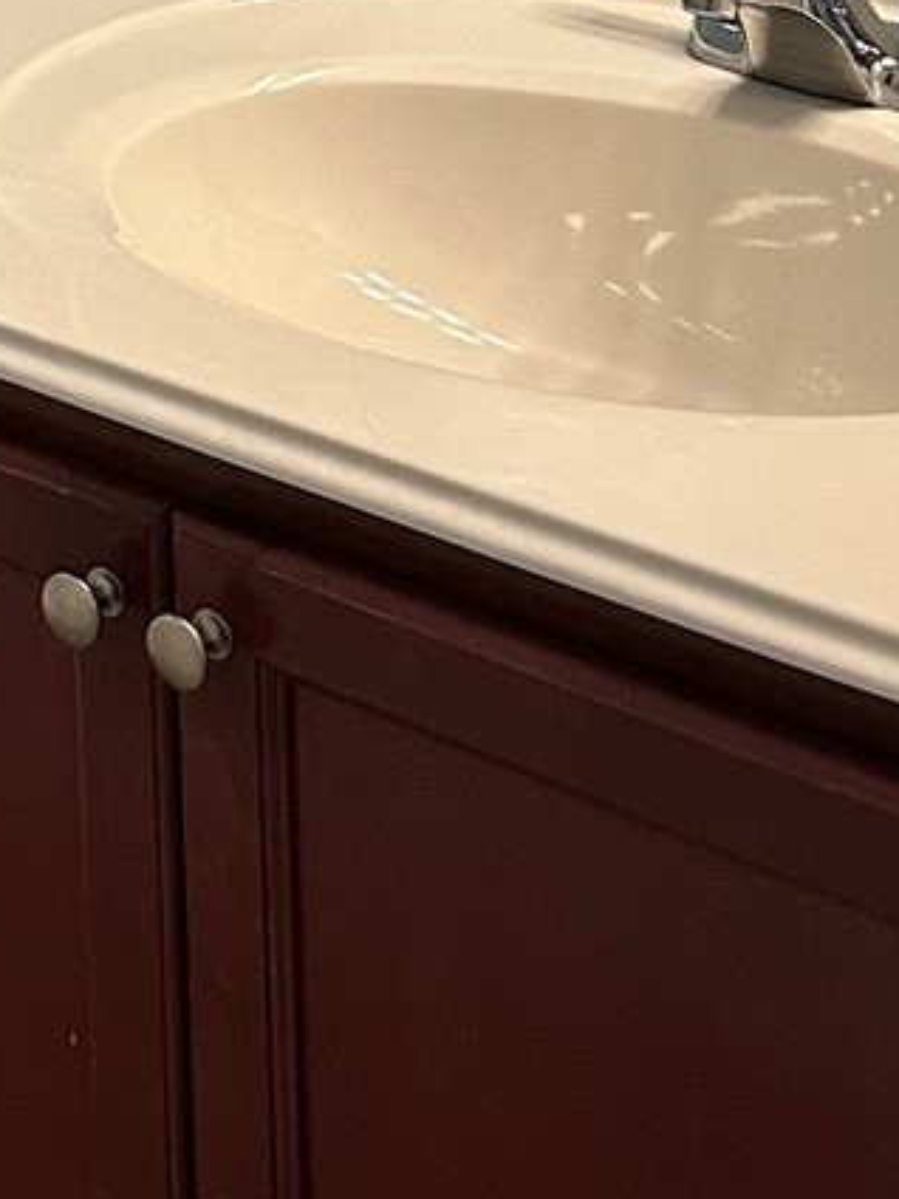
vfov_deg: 15.6
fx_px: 4017
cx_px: -221
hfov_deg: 12.4
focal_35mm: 116
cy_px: -605
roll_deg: +1.4
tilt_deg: -8.7
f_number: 1.78
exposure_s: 1/120
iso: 200
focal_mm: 6.86
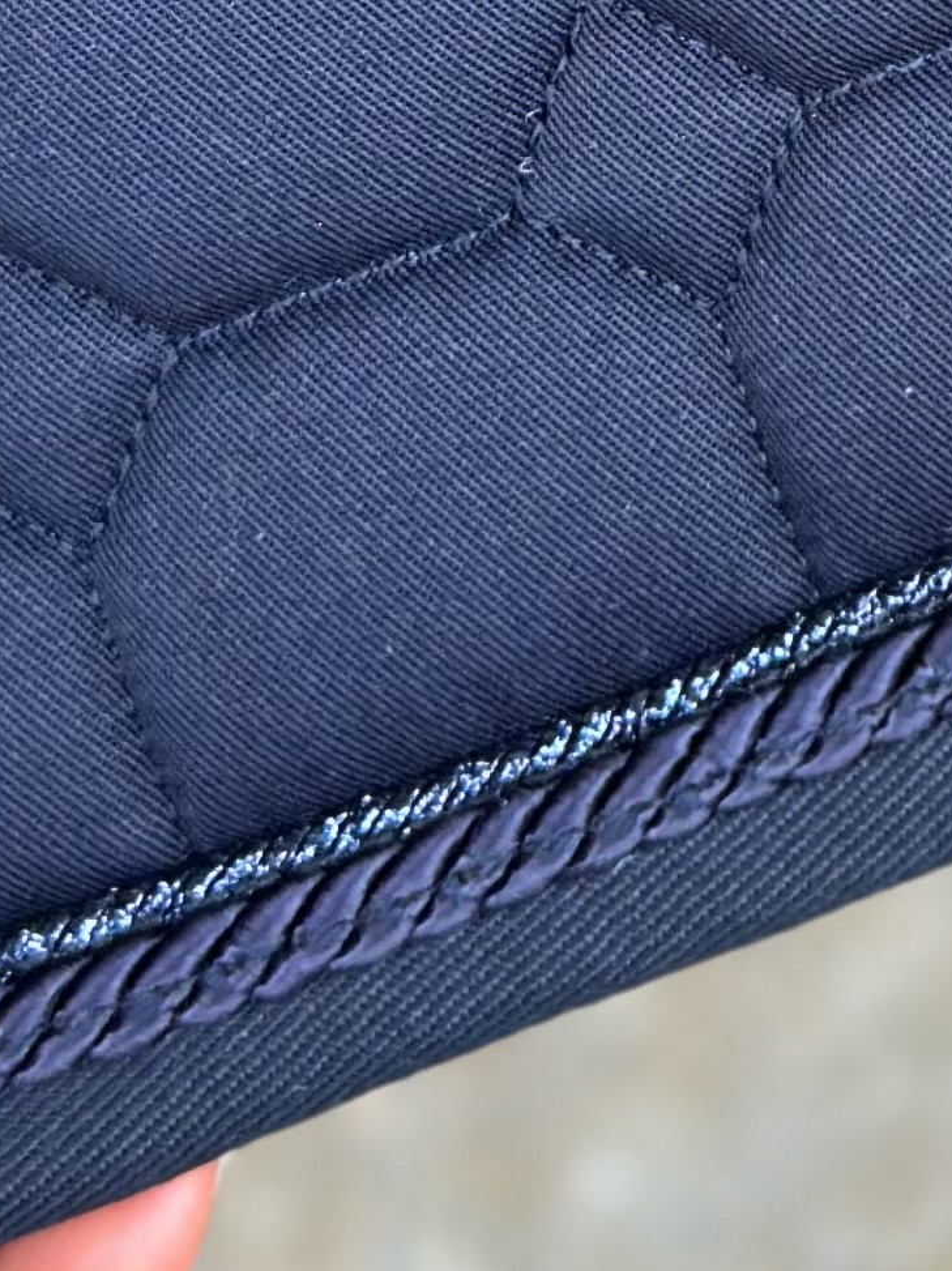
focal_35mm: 199
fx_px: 7302
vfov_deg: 9.5
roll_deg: +19.6
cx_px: 1817
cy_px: -972
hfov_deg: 7.2
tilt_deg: -38.9
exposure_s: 1/309
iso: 80
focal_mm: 6.86
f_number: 1.78
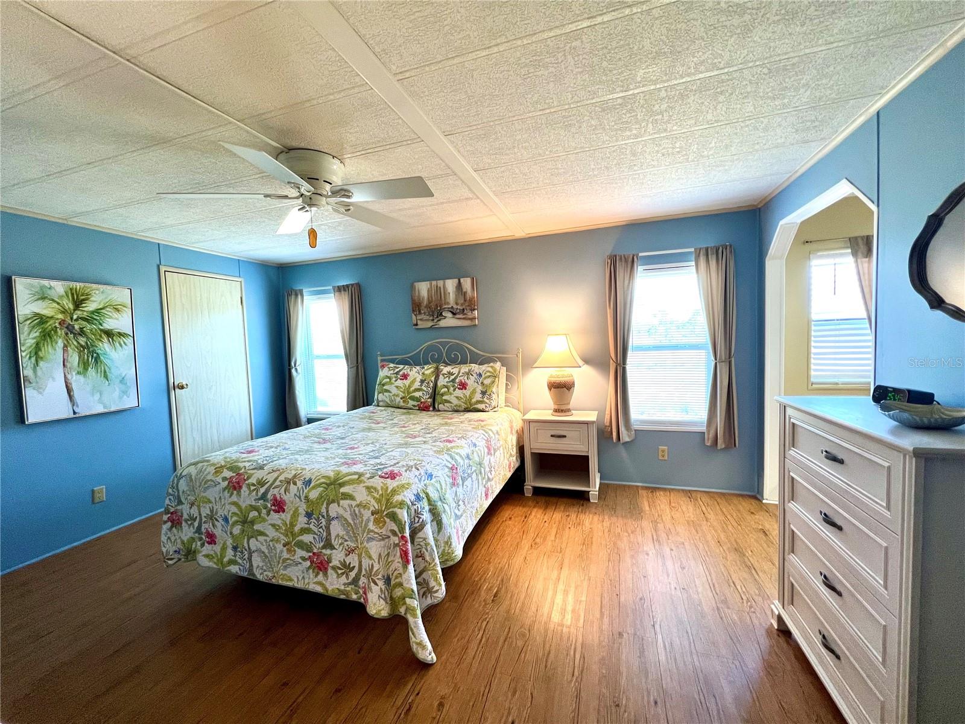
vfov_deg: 89.9
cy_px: 362
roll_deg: +2.3
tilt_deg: -3.4
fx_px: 362
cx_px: 482
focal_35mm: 13
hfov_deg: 106.2
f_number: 1.8
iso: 160
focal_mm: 1.57
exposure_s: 1/120
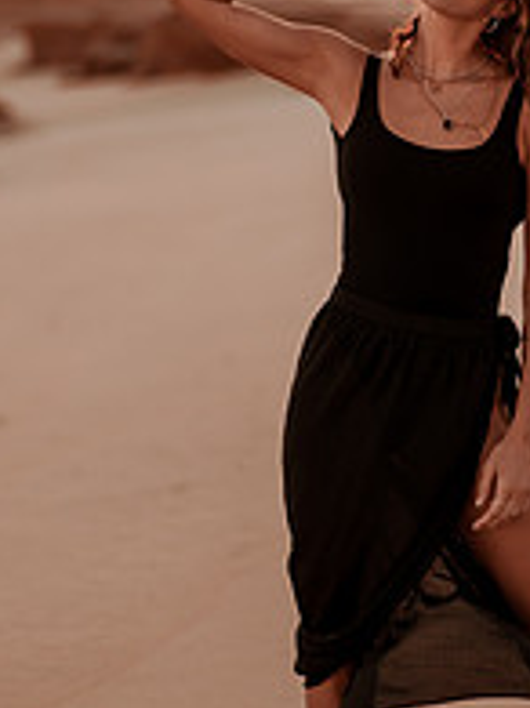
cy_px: 352
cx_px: 468
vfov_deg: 15.3
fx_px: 2636
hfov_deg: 11.4
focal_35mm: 129
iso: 100
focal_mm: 58
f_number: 1.4
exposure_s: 1/800
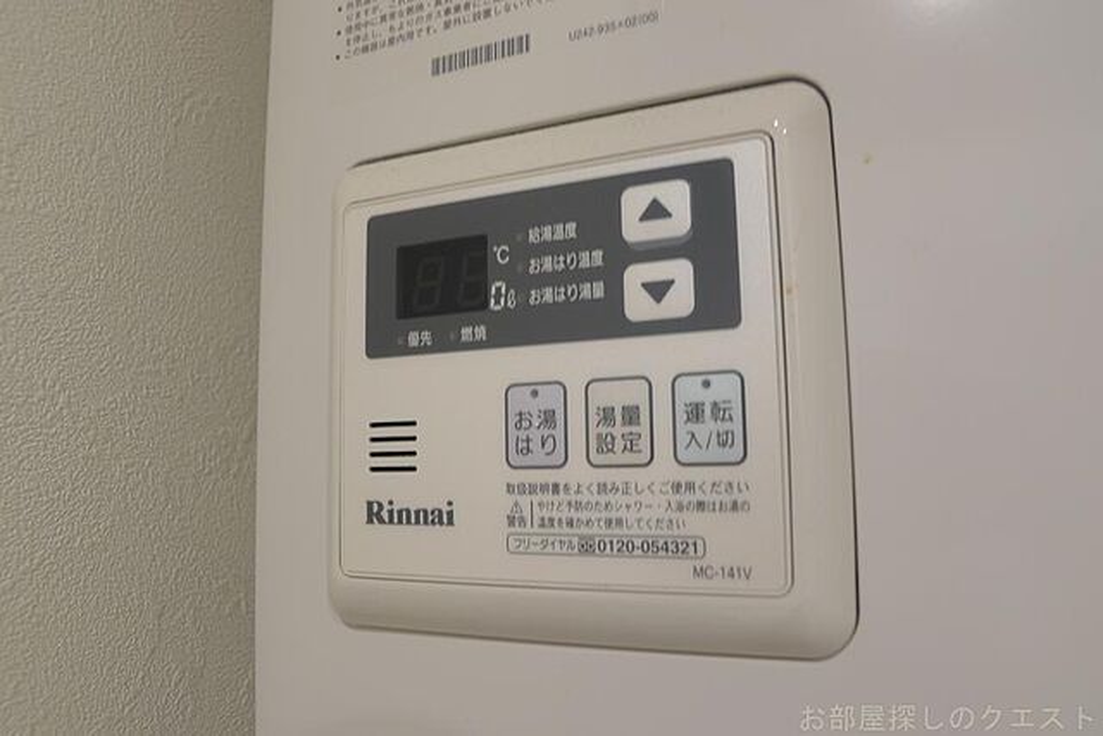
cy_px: 368
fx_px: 1073
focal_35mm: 35
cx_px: 552
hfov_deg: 54.4
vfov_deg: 37.9
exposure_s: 1/8
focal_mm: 7.5
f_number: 2.3
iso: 80
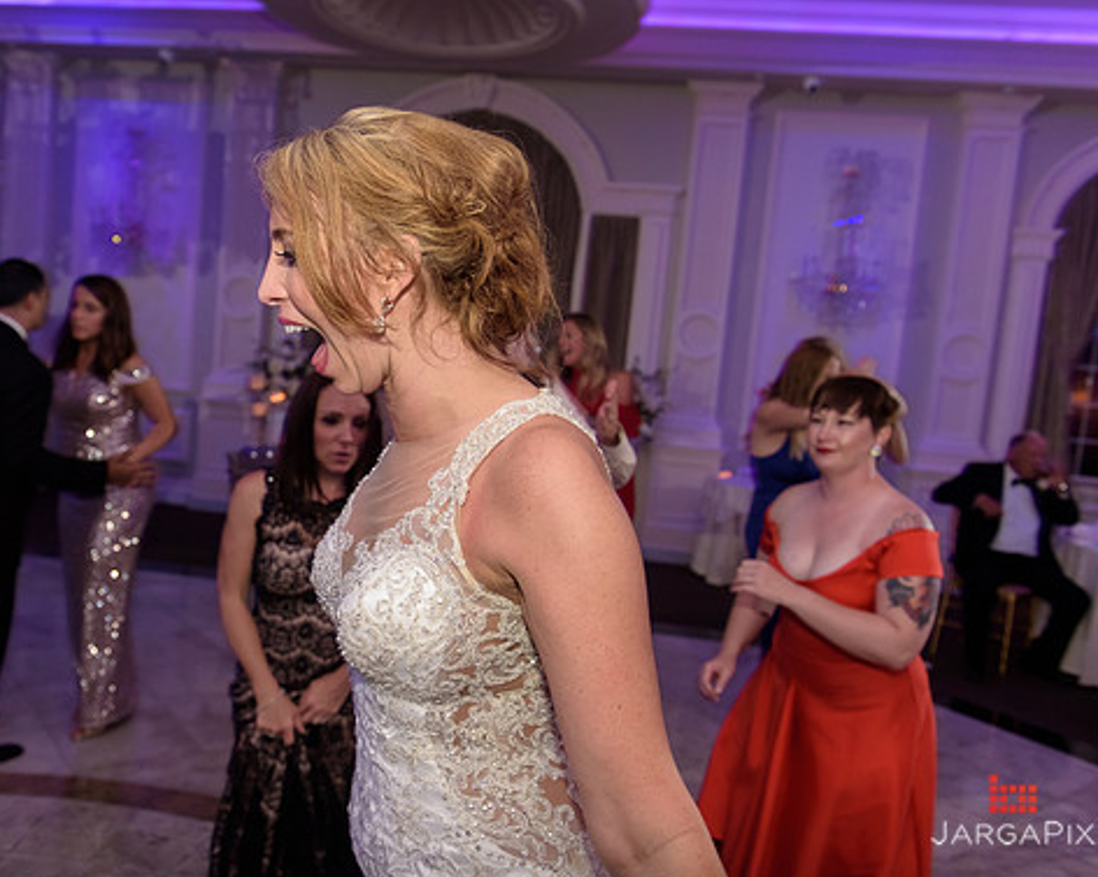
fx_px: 974
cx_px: 479
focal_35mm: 30
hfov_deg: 58.6
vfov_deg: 48.5
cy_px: 445
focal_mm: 26
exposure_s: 1/125
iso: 1600
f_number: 3.2
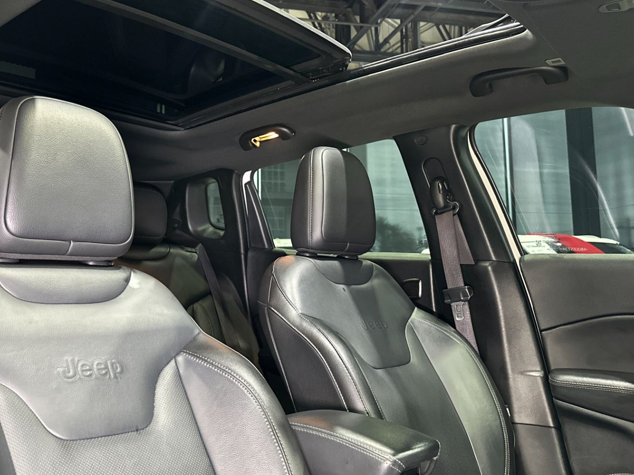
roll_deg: +0.6
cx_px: 284
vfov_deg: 40.6
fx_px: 641
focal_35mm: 35
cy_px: 205
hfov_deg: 52.5
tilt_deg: +7.0
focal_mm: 6.86
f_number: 1.78
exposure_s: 1/40
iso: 800
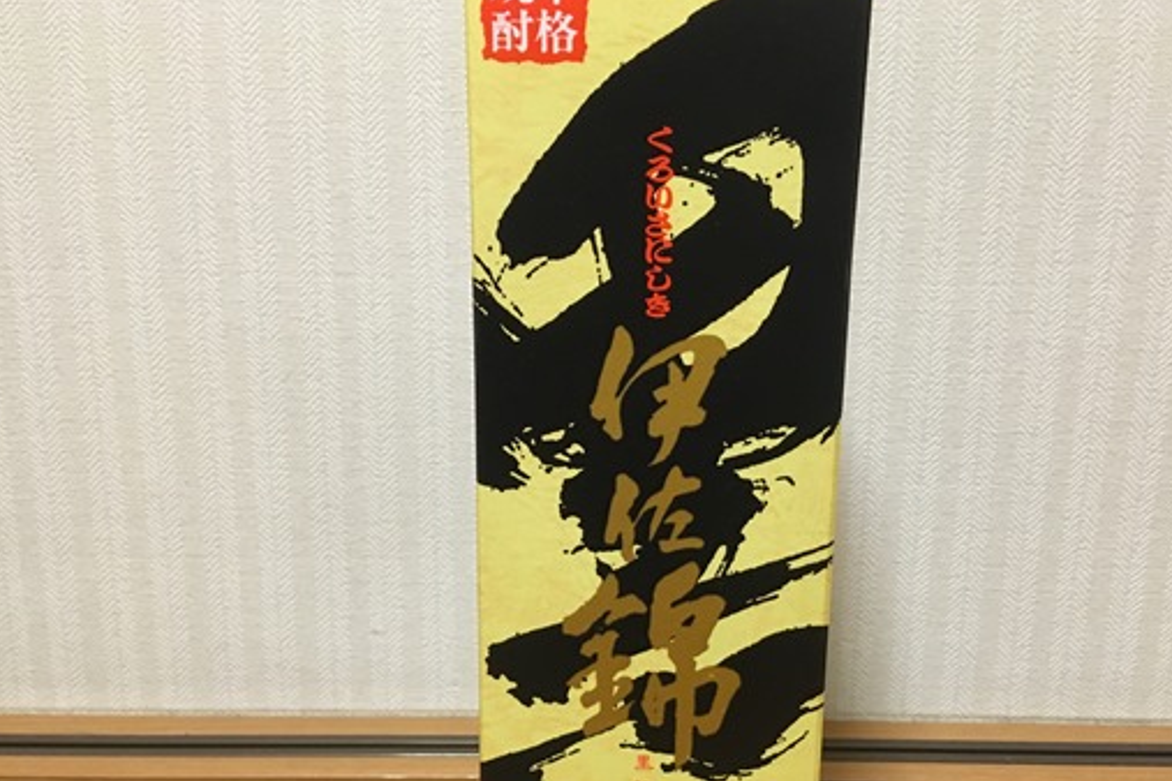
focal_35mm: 36
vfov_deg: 36.6
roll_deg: +0.4
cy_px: 504
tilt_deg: -15.9
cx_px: 625
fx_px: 1172
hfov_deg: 53.1
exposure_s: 1/30
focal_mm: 4.15
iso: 200
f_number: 2.2
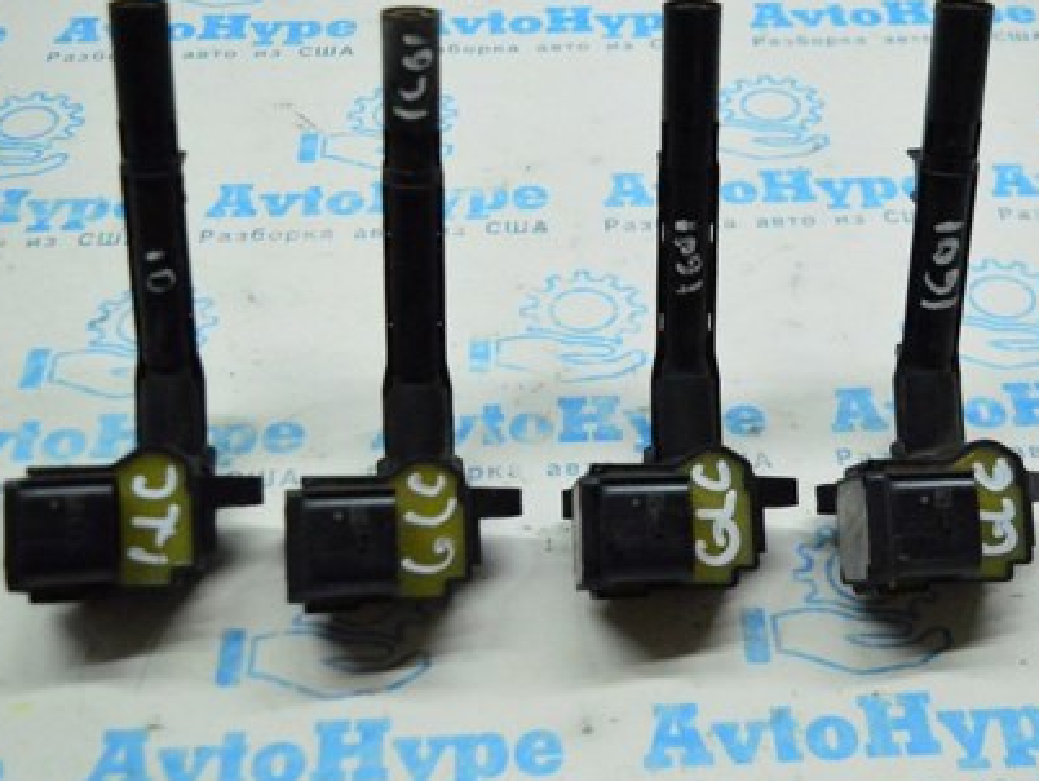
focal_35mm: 55
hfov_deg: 34.8
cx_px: 623
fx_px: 1652
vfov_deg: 26.6
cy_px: 343
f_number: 4
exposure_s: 1/1000
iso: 6400
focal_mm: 24
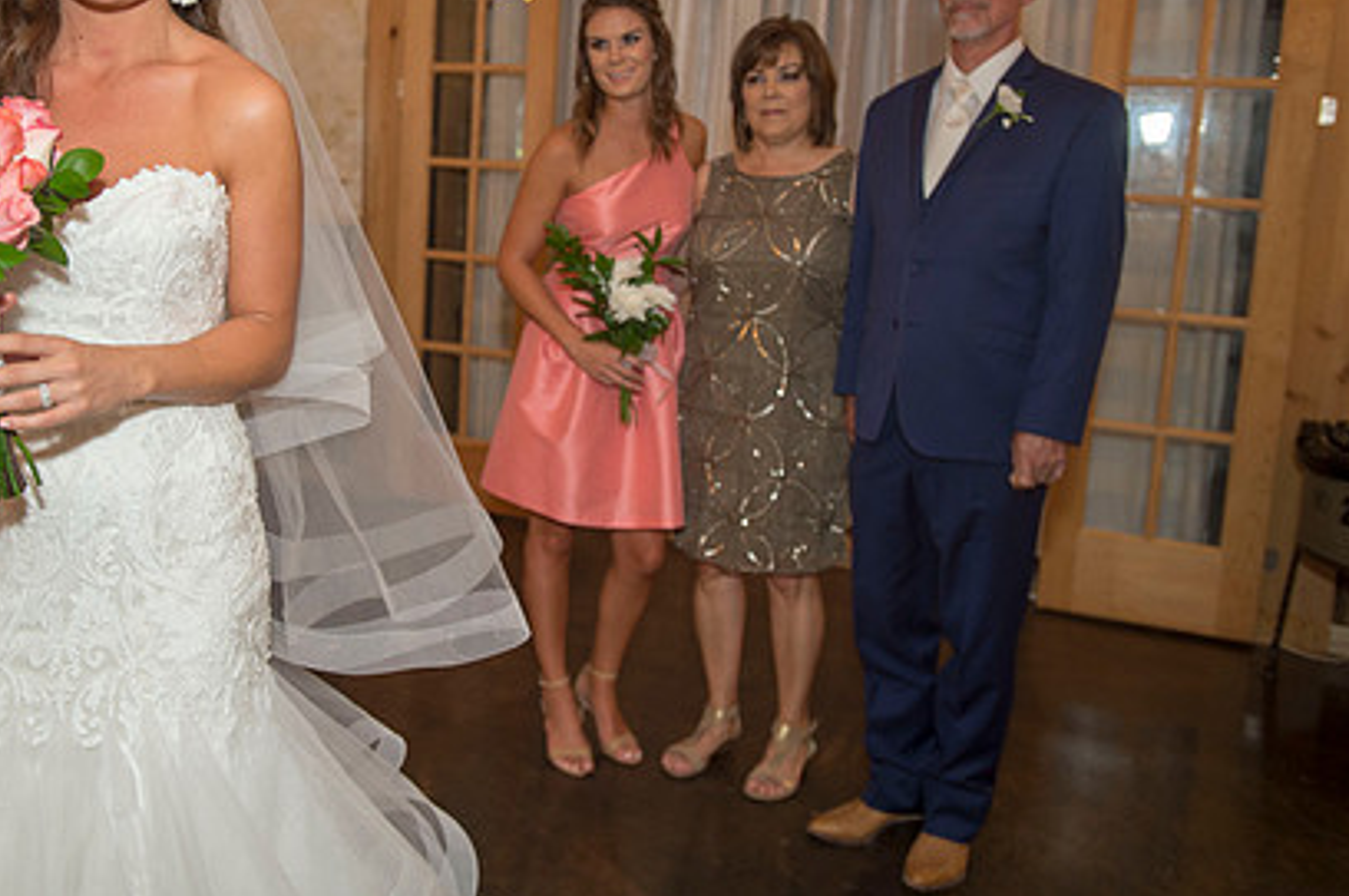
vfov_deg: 35.7
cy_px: 334
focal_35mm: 37
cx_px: 470
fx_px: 1385
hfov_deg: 51.1
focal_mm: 26
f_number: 2.8
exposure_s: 1/80
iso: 640
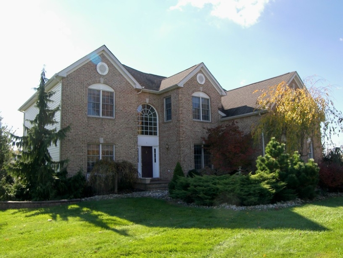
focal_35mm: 30
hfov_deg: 60.0
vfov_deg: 46.8
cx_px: 172
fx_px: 297
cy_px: 129
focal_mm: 6.3
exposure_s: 1/400
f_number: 3.2
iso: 50
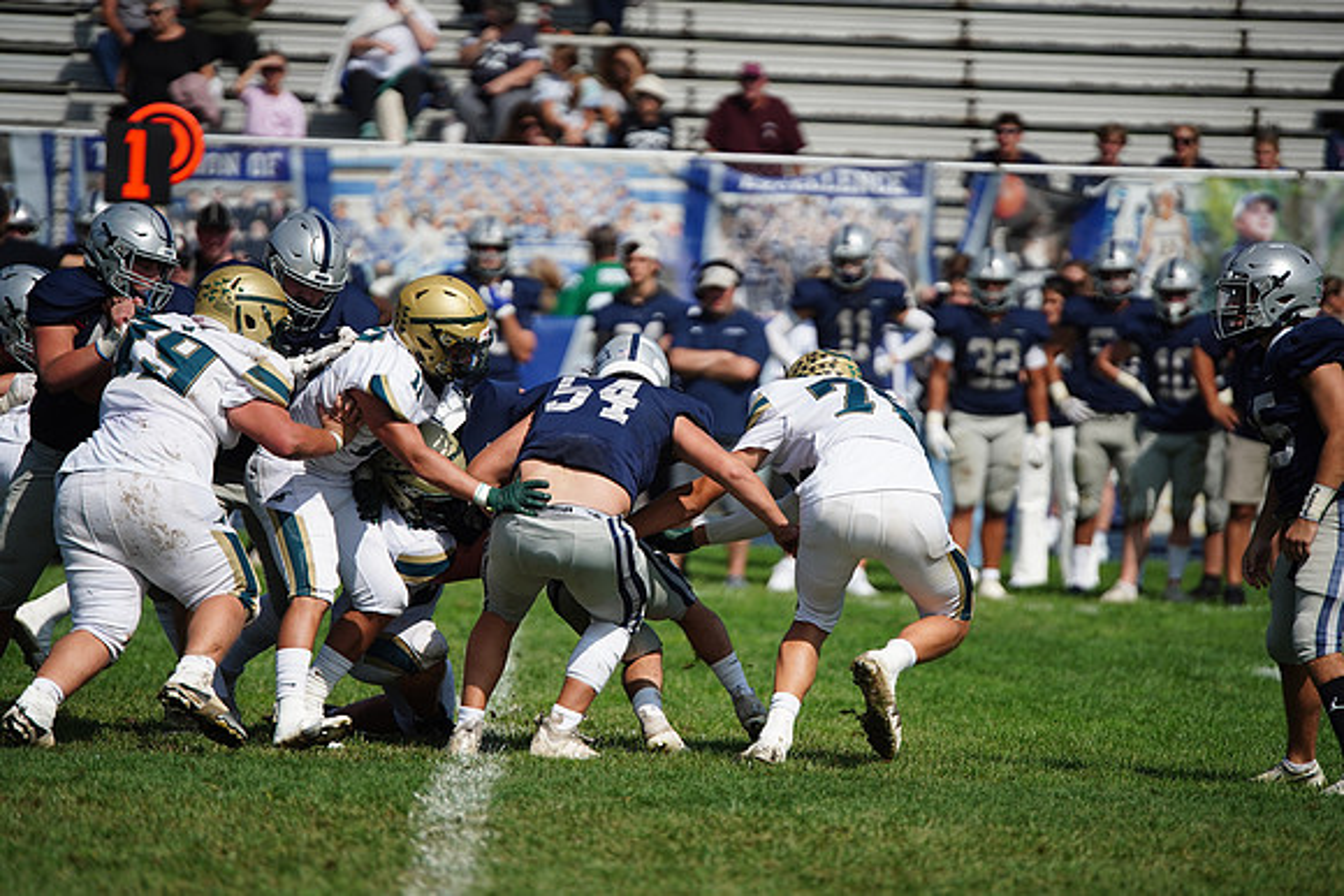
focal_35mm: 300
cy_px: 448
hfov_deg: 6.9
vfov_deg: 4.6
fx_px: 11202
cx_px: 672
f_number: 2.8
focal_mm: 300
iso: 400
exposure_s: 1/8000
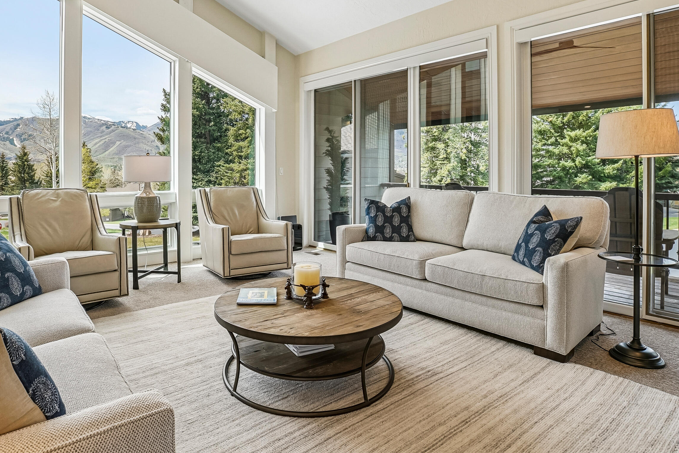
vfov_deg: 58.6
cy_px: 166
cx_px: 300
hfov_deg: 80.9
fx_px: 396
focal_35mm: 21
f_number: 8
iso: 400
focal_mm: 16
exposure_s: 1/100
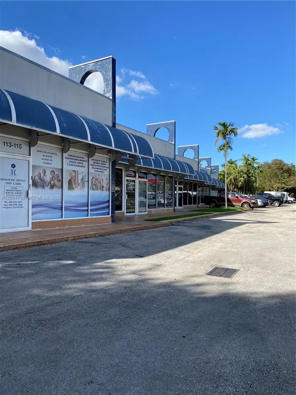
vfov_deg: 67.3
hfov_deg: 53.1
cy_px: 198
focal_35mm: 26
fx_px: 296
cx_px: 148
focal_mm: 4.25
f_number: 1.8
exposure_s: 1/1629
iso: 32
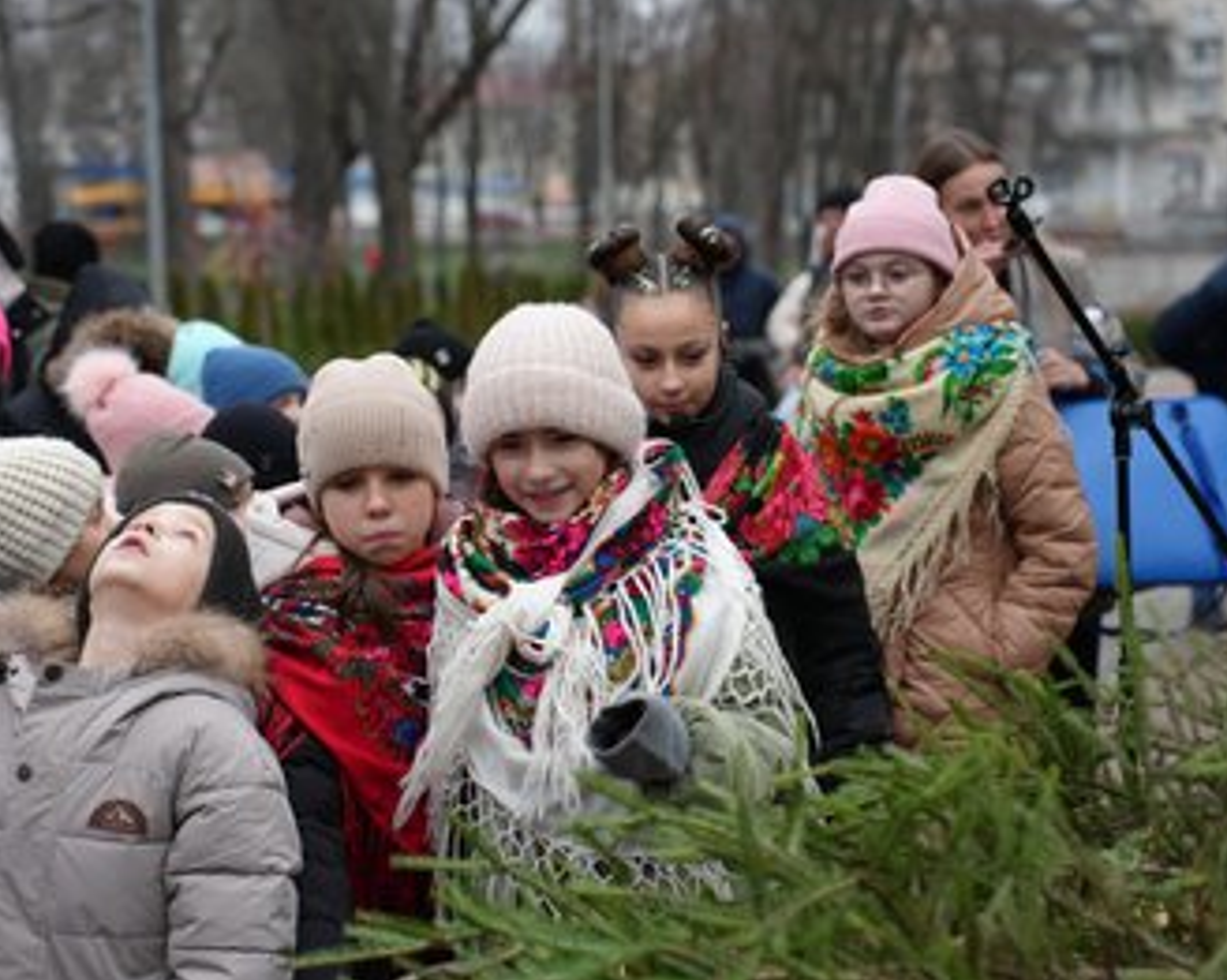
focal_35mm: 86
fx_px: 3121
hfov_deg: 22.2
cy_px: 488
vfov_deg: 17.8
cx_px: 565
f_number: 4
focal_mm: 75
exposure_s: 1/160
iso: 800
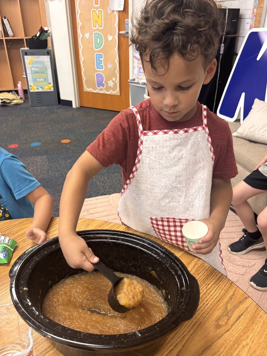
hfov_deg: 49.7
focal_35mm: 28
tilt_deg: -29.6
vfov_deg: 63.4
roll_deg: +0.2
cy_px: 188
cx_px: 133
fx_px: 288
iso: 160
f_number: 1.6
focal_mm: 5.96
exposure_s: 1/60
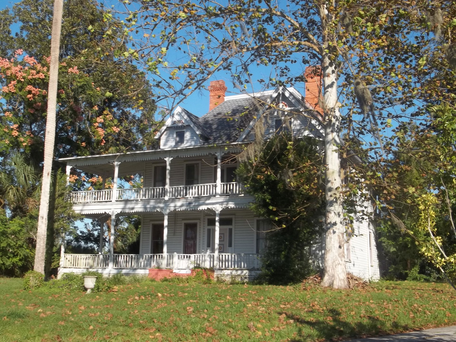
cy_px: 171
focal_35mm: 46
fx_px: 606
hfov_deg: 41.2
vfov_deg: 31.5
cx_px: 228
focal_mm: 8.3
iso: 64
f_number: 8.8
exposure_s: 1/100
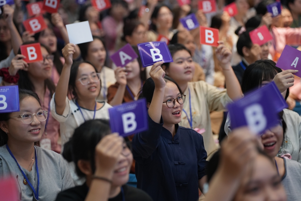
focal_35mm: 102
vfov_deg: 13.4
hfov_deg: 20.0
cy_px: 100
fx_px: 853
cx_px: 150
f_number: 2.8
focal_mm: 102
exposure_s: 1/200
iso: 2500
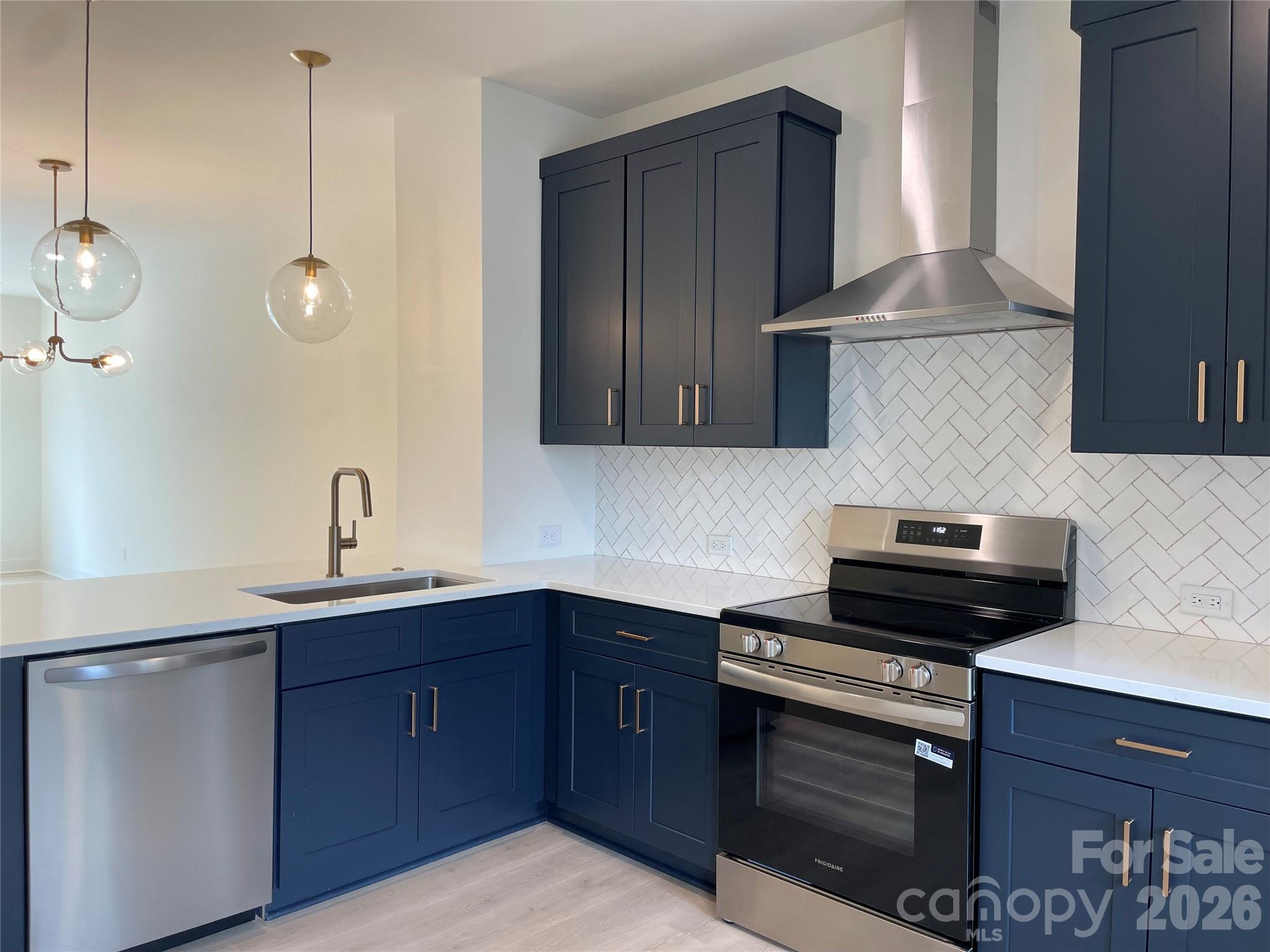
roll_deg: -0.2
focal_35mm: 26
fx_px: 954
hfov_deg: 67.3
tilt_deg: -1.6
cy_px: 476
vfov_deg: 53.1
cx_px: 635
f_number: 1.6
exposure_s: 1/120
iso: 64
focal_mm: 4.2
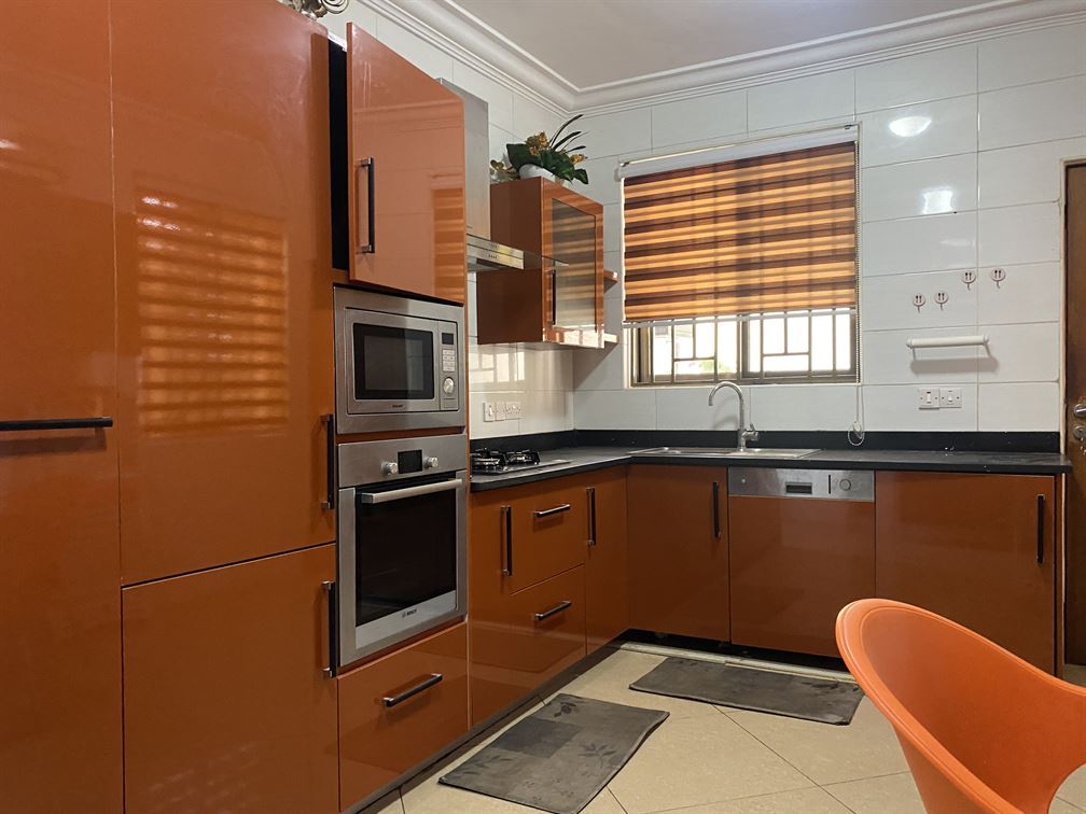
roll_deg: +0.9
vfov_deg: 53.1
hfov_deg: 67.3
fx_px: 816
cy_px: 407
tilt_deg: -1.9
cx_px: 543
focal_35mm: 26
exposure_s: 1/33
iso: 400
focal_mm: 4.25
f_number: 1.8
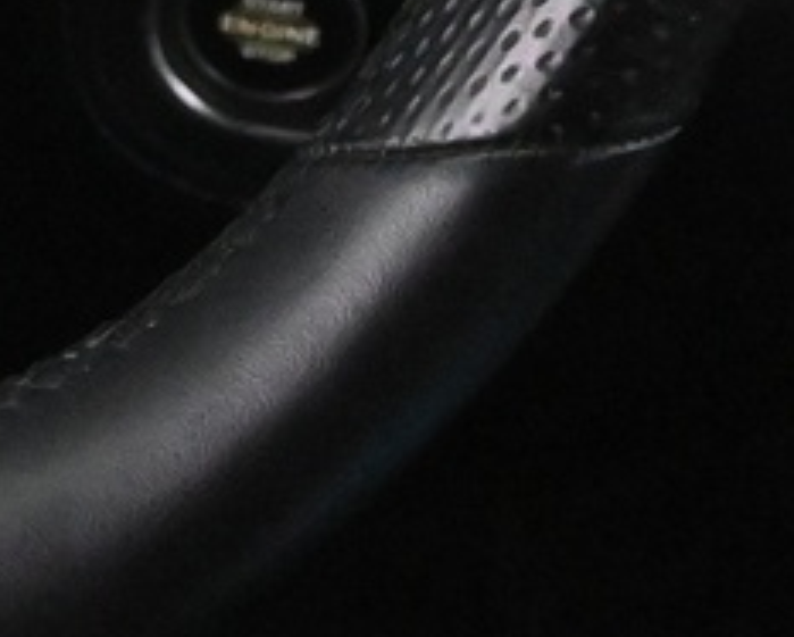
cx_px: -545
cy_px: -797
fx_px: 5059
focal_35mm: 215
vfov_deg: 6.9
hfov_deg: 8.7
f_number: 4
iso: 9000
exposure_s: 1/40
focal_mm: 22
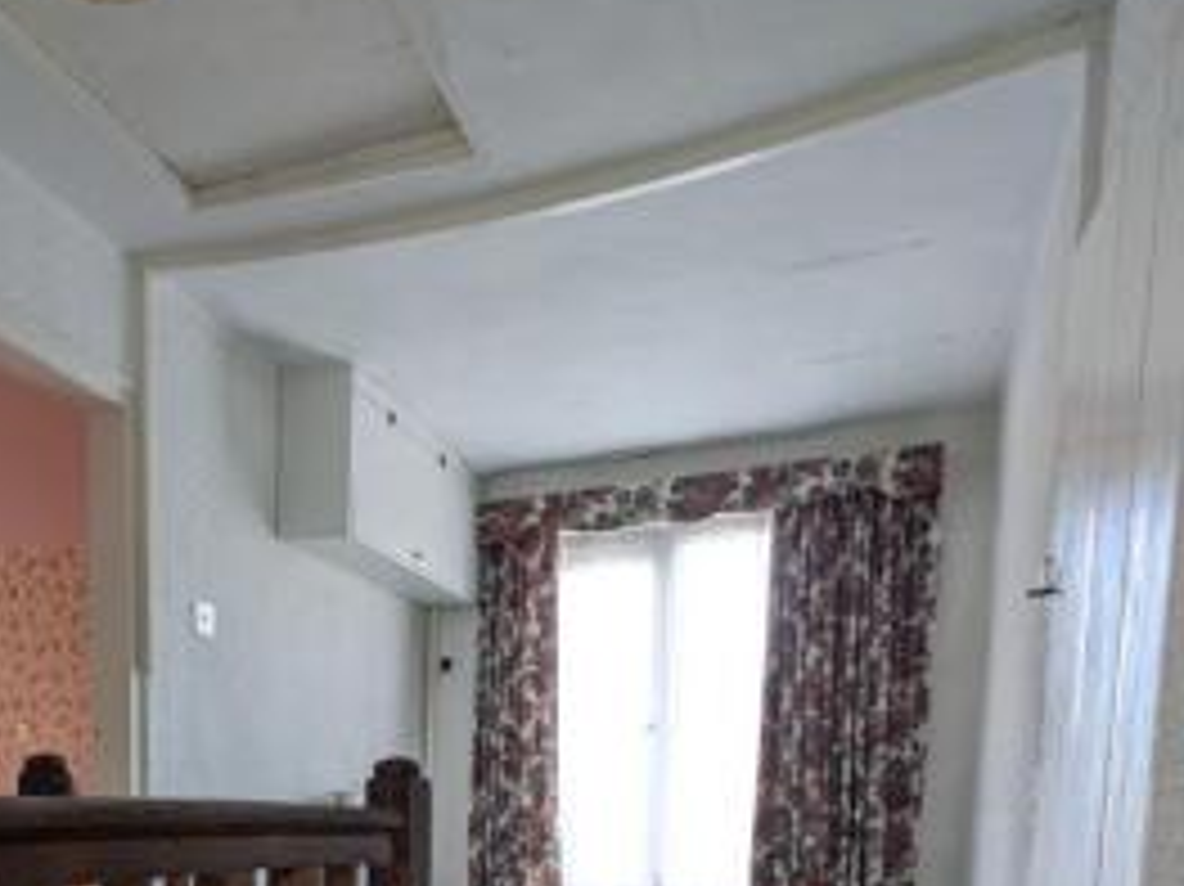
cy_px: 915
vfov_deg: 39.3
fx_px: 1060
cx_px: 410
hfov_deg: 57.3
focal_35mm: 31
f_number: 2.2
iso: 75
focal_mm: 1.83
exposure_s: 1/50
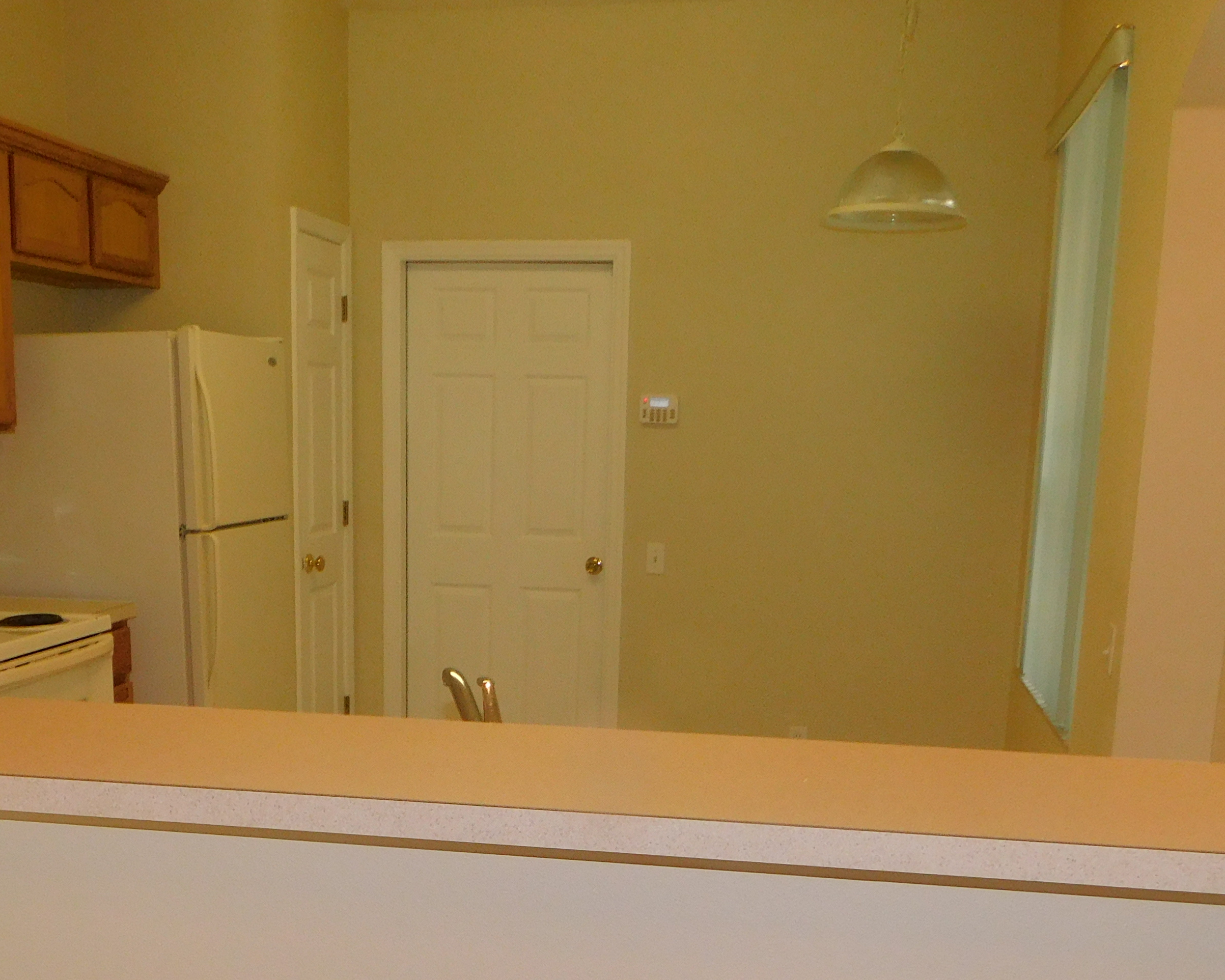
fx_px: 1559
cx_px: 524
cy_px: 782
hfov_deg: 42.8
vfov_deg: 33.9
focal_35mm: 43
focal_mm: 4
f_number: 3
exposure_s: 1/30
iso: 200
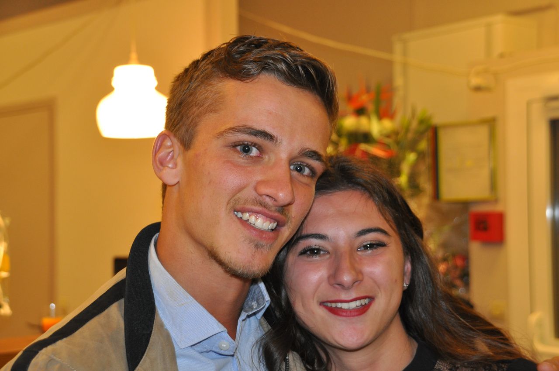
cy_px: 186
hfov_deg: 27.0
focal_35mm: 75
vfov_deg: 18.1
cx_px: 280
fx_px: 1163
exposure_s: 1/60
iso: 800
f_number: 4.8
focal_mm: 50
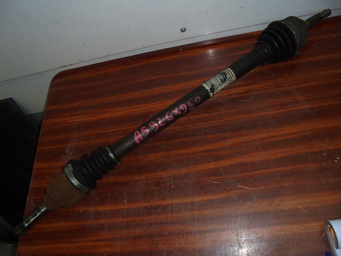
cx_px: 170
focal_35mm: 26
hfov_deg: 67.3
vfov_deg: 53.1
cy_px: 128
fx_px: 256
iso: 200
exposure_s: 1/30
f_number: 3.5
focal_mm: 4.6
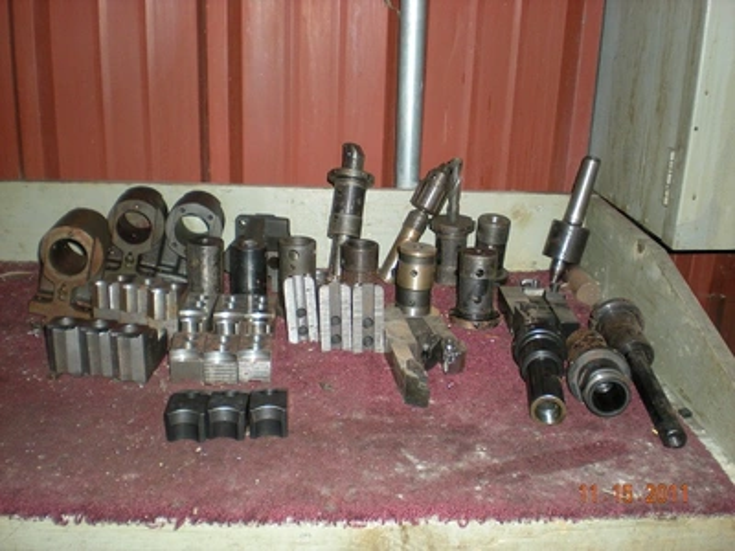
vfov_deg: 37.7
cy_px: 276
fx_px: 807
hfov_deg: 49.0
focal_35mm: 38
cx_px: 368
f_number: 3.1
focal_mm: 6.3
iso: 129
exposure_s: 1/60
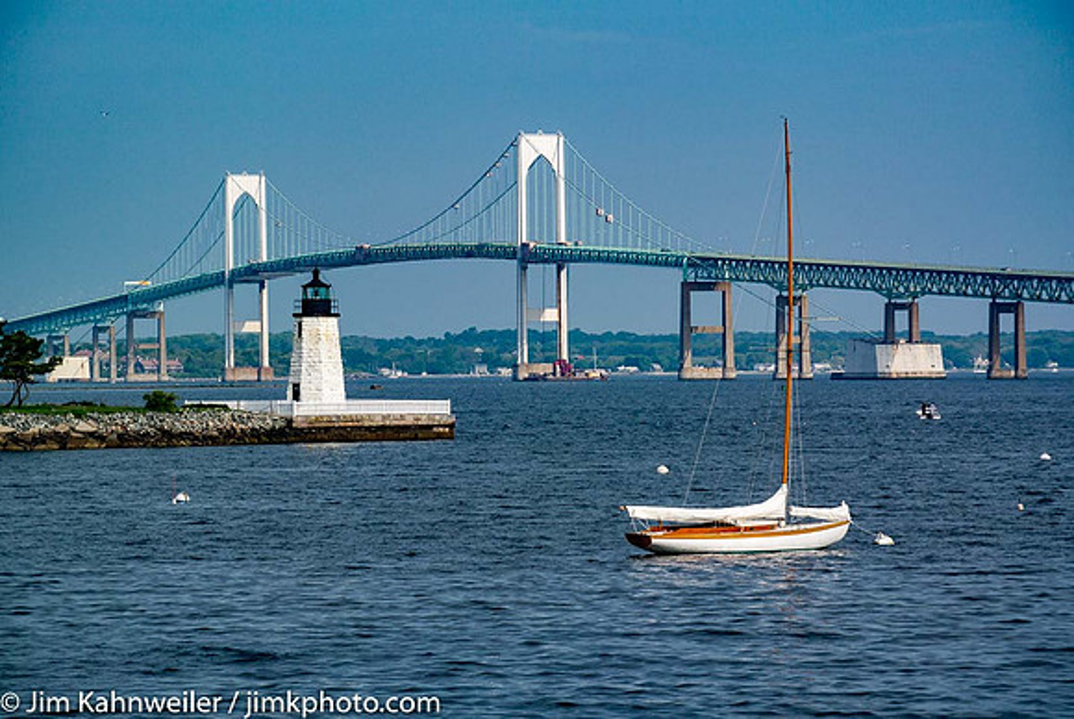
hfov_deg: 12.8
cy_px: 360
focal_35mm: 160
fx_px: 4778
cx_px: 537
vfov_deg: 8.6
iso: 100
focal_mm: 59.4
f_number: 5.6
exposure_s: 1/1000
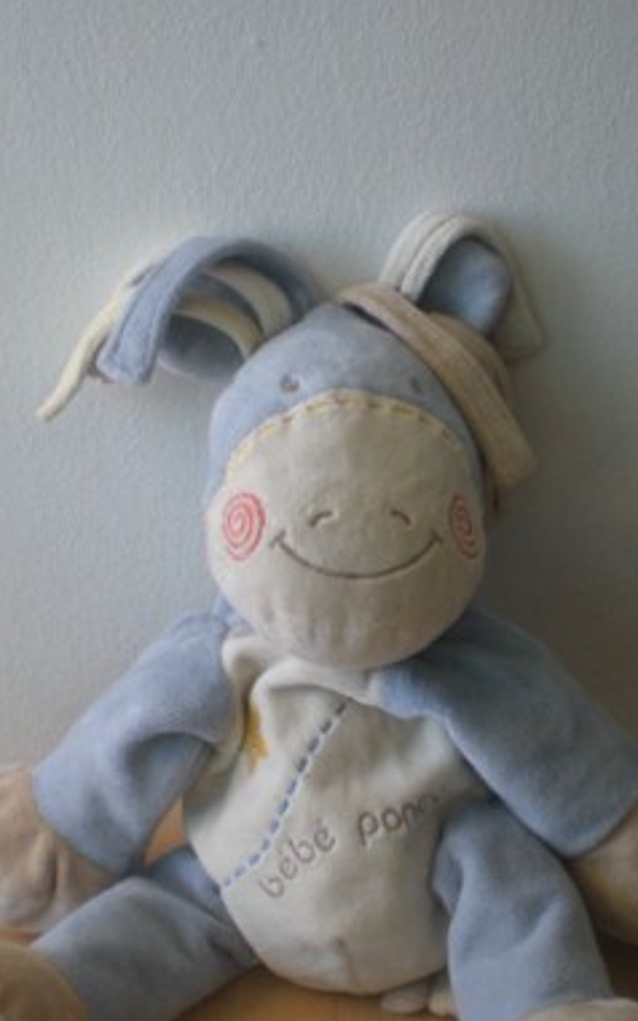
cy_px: 651
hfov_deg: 23.5
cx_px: 322
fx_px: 1531
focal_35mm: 55
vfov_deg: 36.6
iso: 107
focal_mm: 6.3
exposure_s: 1/62.6
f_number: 3.1
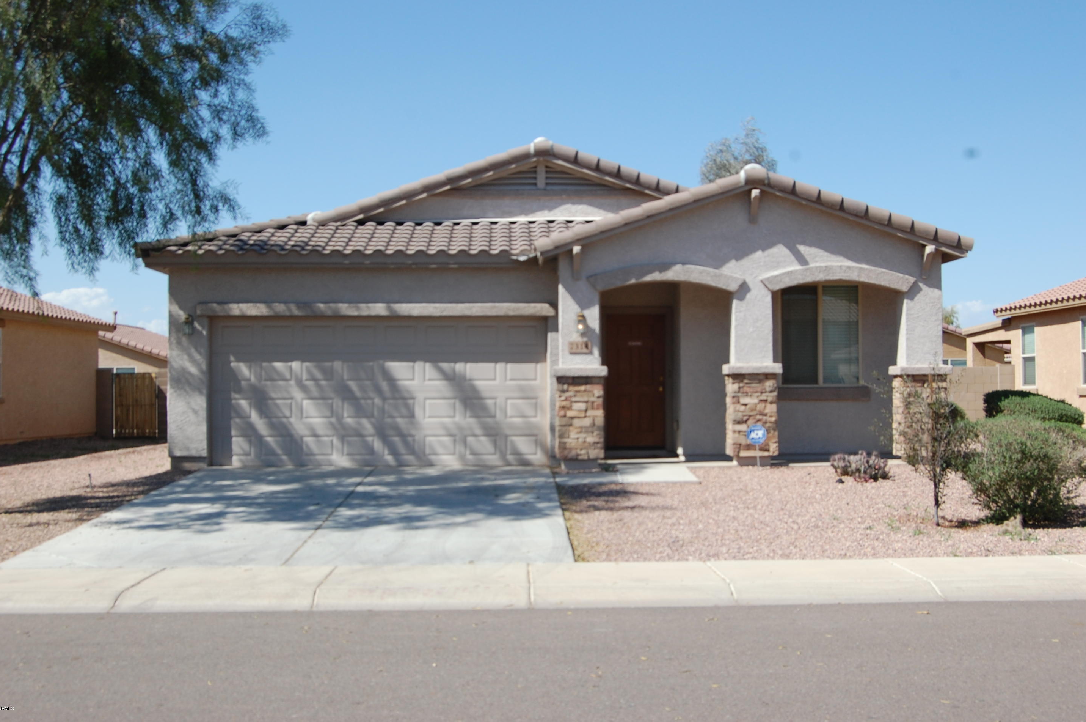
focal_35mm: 44
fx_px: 1326
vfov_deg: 30.4
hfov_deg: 44.5
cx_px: 549
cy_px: 354
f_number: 9
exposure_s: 1/320
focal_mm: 28
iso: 200
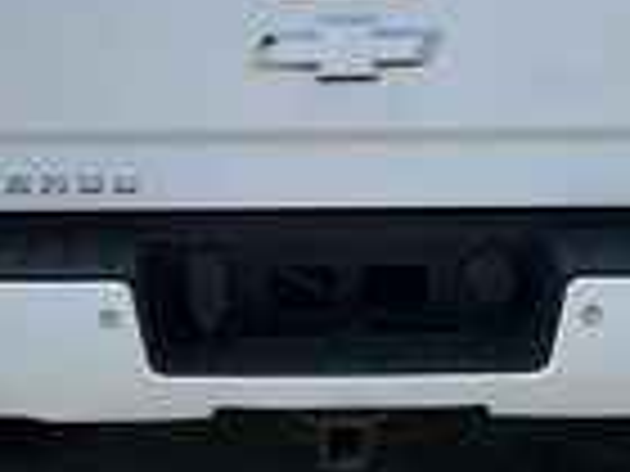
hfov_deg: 24.4
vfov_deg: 17.9
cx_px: 351
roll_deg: +3.5
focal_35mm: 80
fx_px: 1456
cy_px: -31
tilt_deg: -4.9
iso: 25
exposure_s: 1/1984
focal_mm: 3
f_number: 1.8
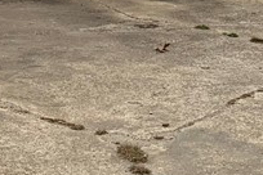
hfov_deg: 15.1
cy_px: -161
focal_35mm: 136
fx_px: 993
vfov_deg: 9.5
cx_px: 111
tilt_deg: +0.7
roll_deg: -2.5
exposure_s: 1/420
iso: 25
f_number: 1.8
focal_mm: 4.25
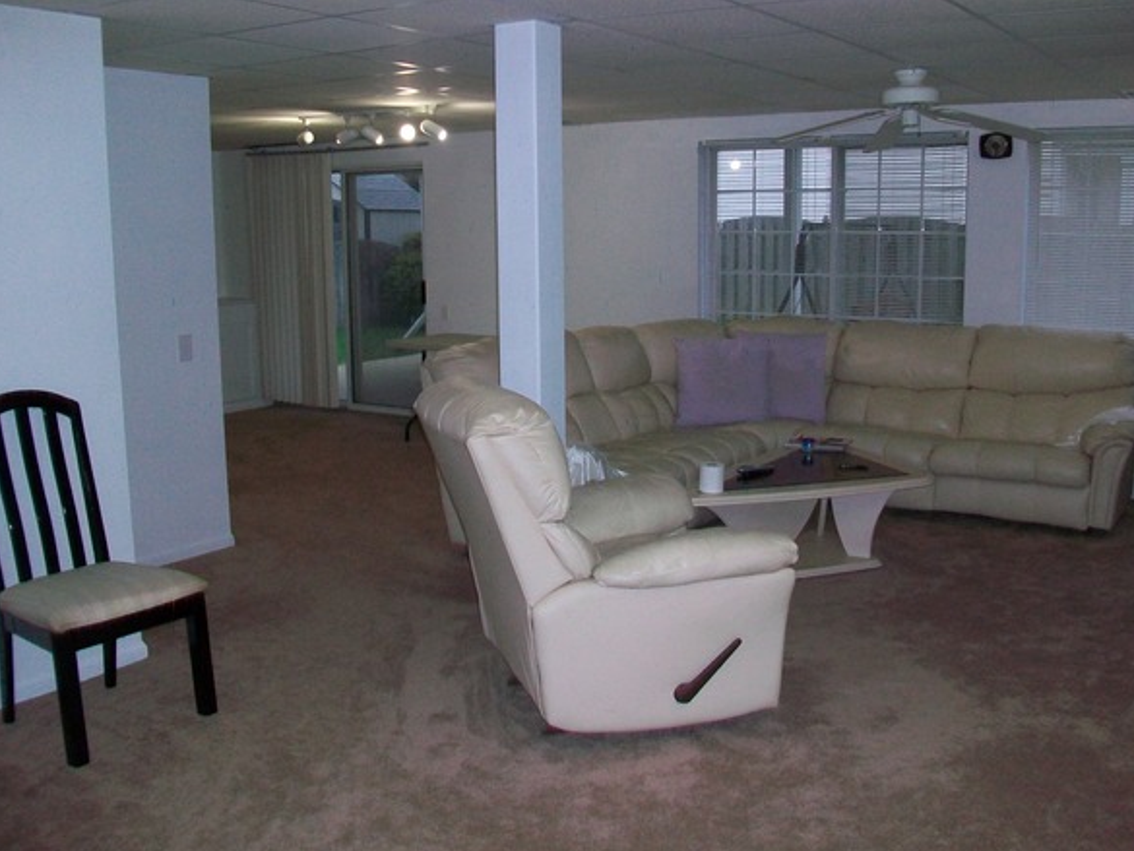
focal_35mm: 35
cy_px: 463
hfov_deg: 52.6
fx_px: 1147
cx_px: 578
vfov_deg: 40.7
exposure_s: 1/60
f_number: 2.8
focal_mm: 5.7
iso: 160
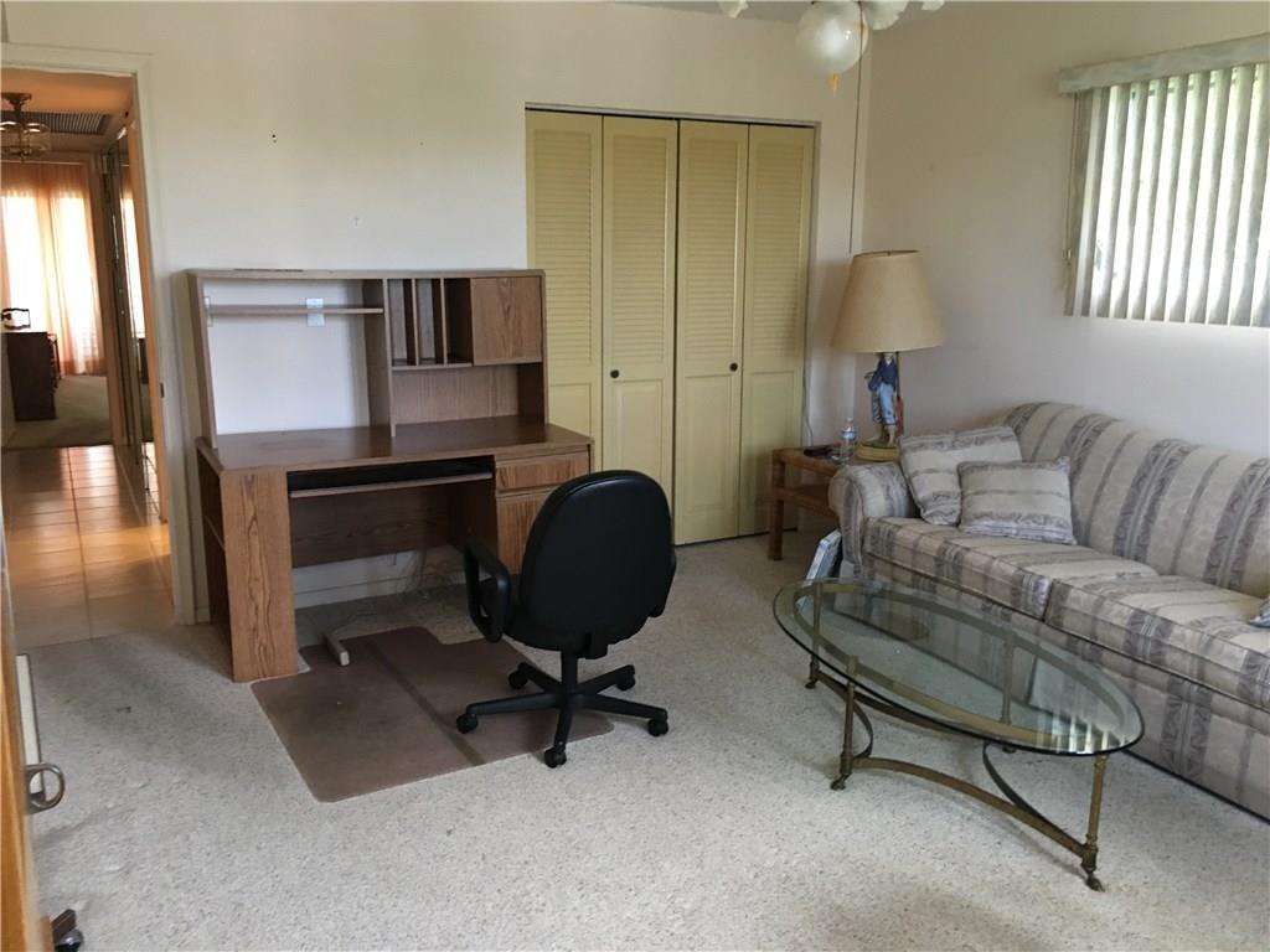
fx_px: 1064
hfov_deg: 61.7
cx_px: 635
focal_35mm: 29
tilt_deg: -12.4
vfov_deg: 48.2
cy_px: 476
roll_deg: -0.9
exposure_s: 1/30
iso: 160
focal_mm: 4.15
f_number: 2.2
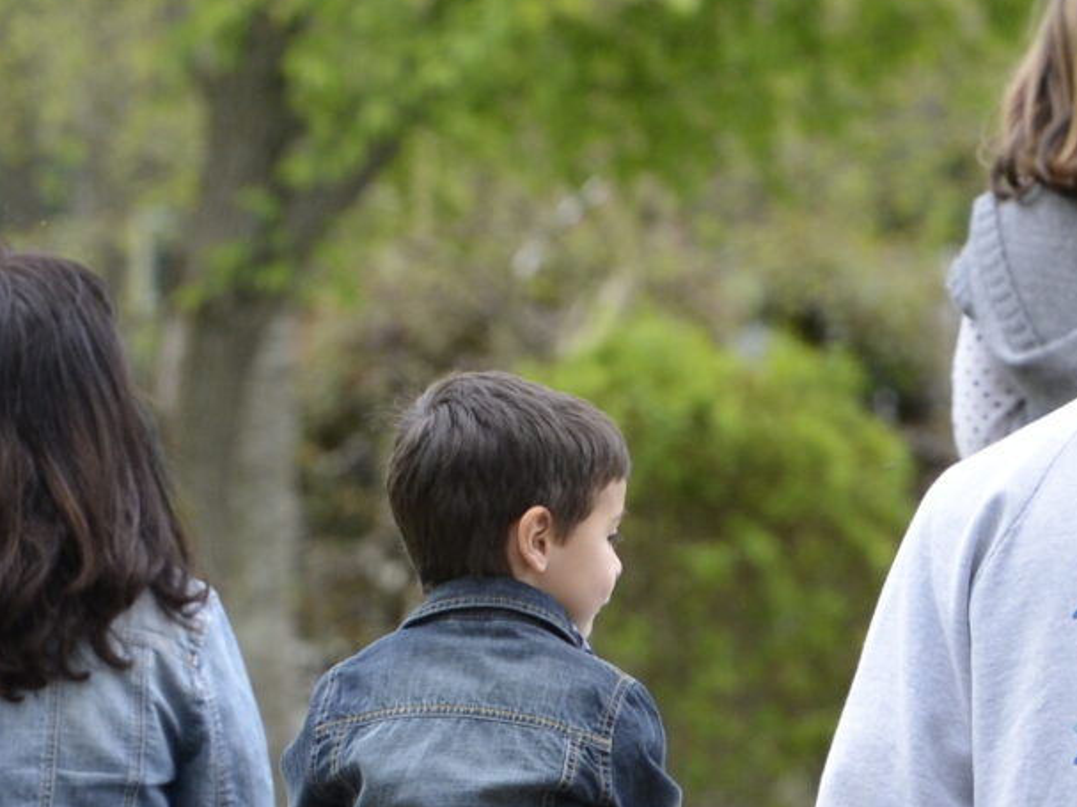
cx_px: 720
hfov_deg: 1.9
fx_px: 33067
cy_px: 995
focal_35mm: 1063
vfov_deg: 1.4
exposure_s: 1/320
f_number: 6.3
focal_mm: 175
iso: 400
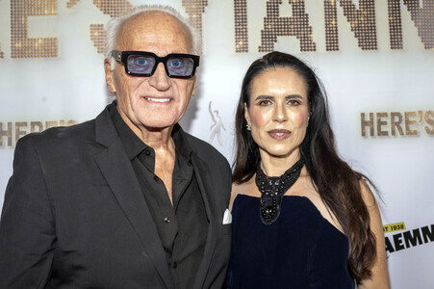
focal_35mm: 47
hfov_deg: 41.9
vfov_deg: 28.6
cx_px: 217
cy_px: 144
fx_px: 566
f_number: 6.3
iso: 640
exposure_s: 1/200
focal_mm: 47
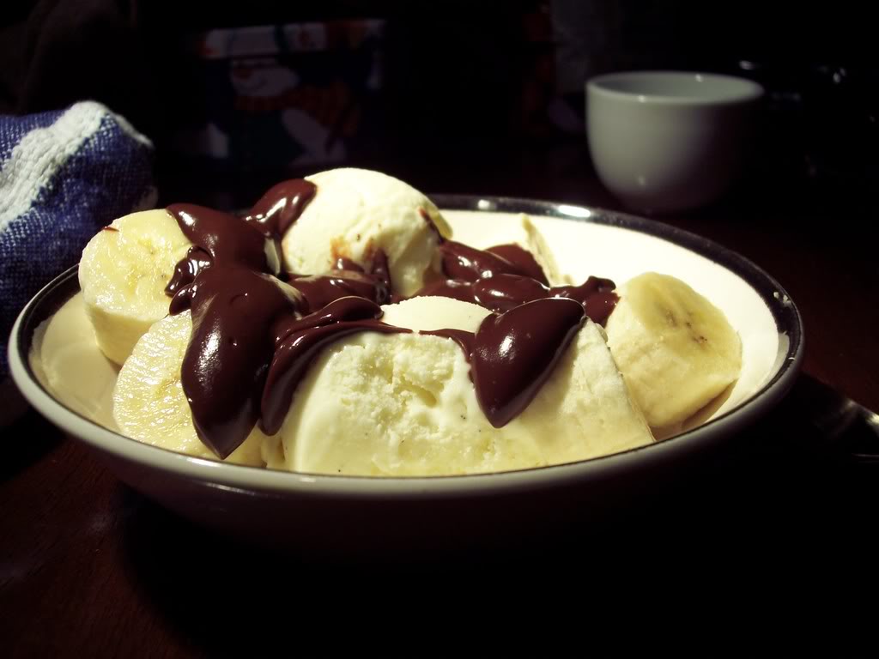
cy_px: 330
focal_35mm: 39
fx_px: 990
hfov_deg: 47.9
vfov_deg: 36.8
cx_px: 440
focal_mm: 8
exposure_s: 1/125
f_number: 3.4
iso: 100
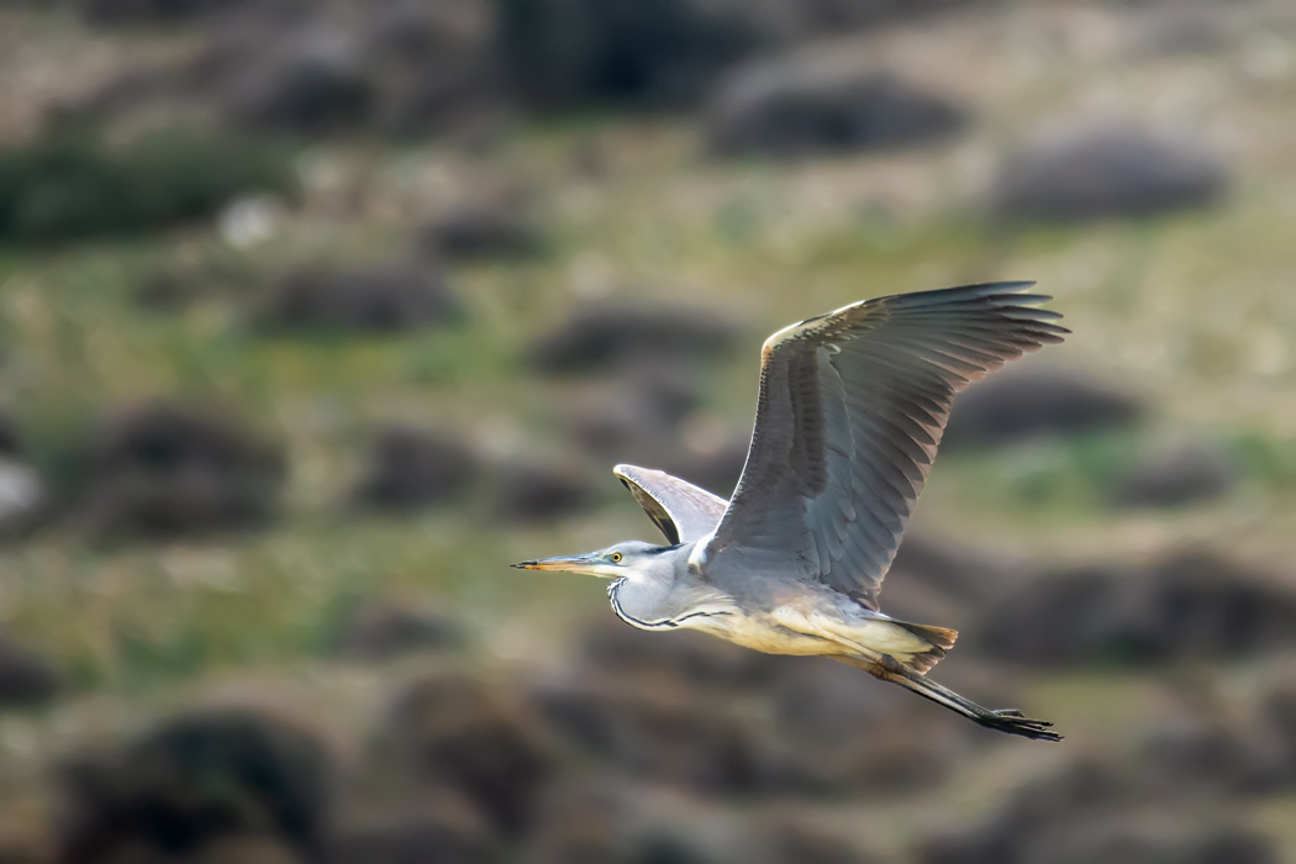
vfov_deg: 1.8
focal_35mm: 750
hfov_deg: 2.7
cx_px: 648
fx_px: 26998
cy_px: 432
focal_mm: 500
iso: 1000
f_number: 5.6
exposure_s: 1/1600
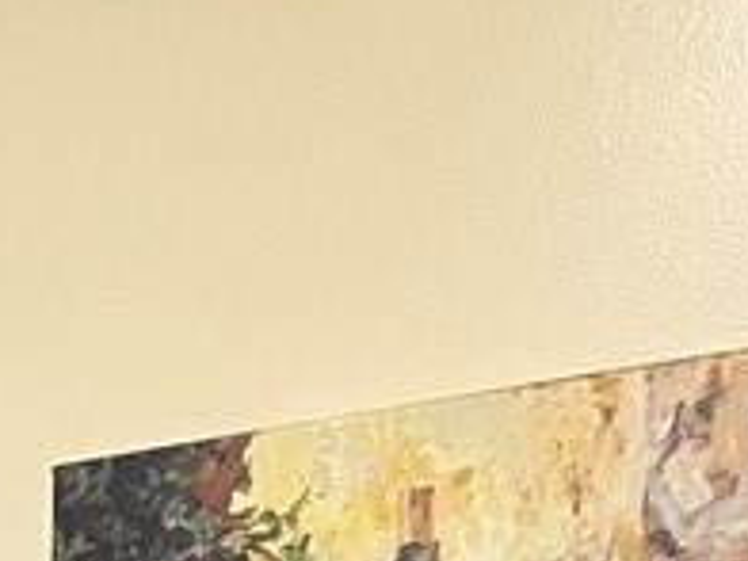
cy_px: 1904
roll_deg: -0.5
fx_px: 2939
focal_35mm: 136
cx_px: -328
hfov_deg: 13.7
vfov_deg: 8.4
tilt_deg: -15.9
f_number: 1.6
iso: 125
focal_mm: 5.1
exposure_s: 1/60
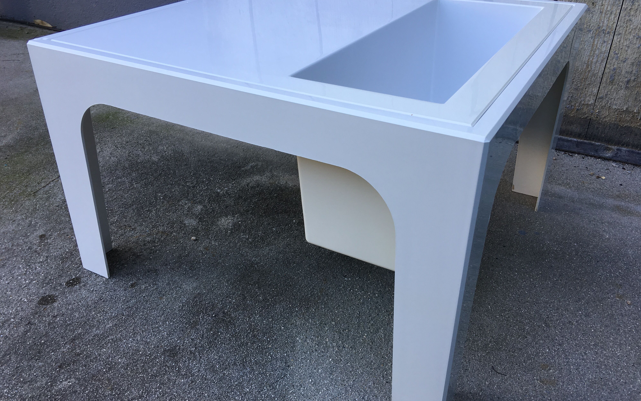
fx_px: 542
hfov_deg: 61.2
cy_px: 198
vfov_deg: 40.6
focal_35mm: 31
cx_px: 319
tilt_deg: -29.6
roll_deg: +0.5
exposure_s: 1/100
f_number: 2.2
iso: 25
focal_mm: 4.15
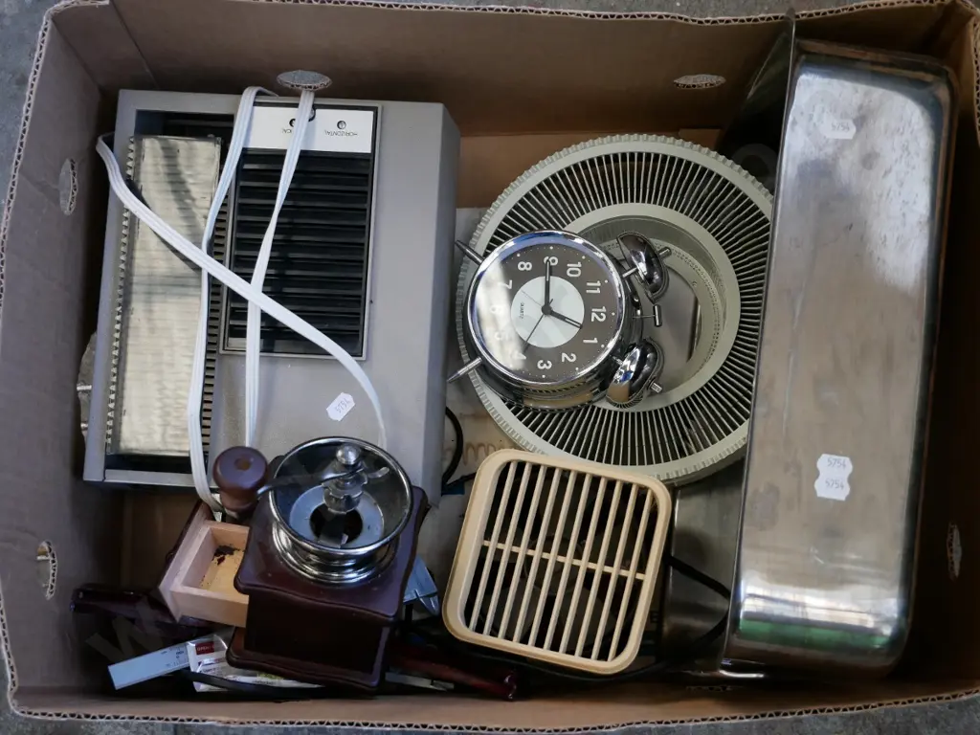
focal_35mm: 56
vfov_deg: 26.1
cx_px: 490
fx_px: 1585
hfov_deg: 34.3
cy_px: 368
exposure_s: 1/60
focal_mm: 28
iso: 1000
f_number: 4.7
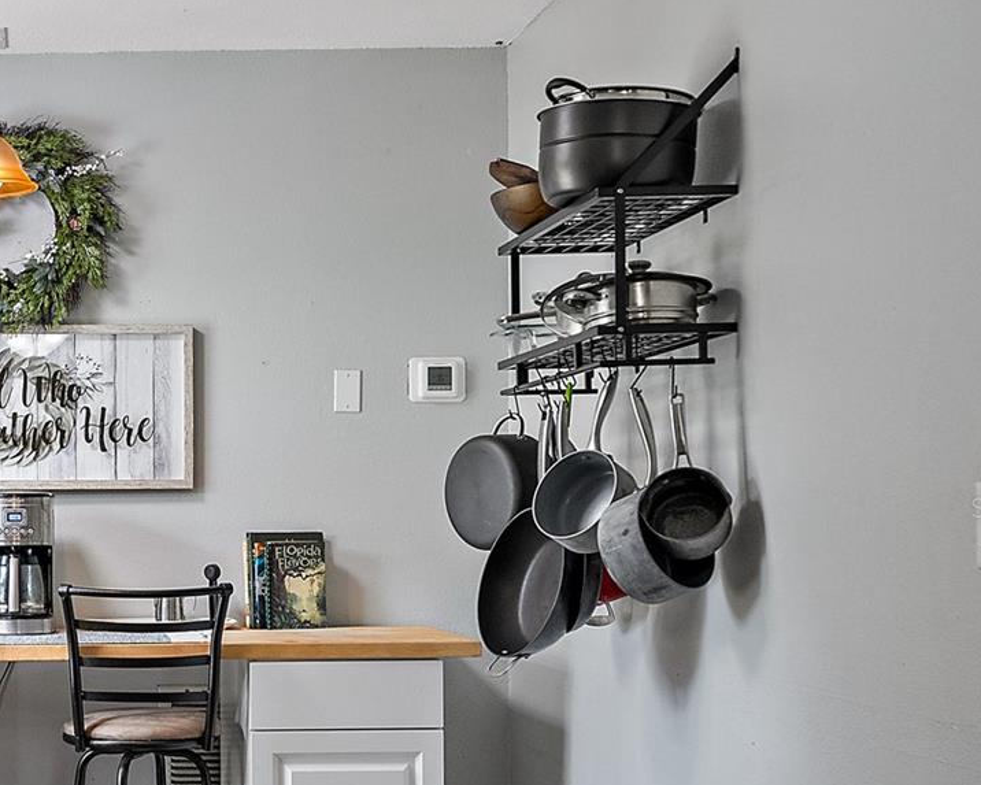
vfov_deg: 23.1
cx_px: -3
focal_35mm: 66
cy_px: 507
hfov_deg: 27.1
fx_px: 1918
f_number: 5
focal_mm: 31.5
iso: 1600
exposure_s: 1/50
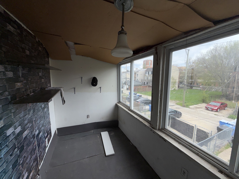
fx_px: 97
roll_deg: -0.5
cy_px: 90
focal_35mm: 14
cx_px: 120
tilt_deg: -6.9
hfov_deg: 102.1
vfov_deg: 85.7
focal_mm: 2.22
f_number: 2.2
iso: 16
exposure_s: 1/390
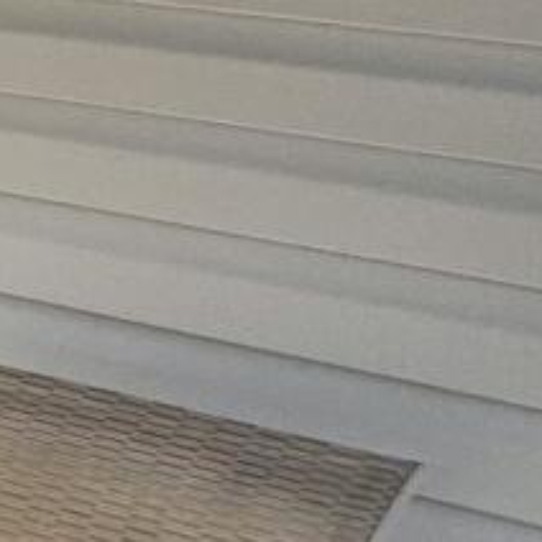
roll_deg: -1.0
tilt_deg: -14.9
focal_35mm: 117
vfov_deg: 14.9
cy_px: 284
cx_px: -1322
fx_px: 2073
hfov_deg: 9.4
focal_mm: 2.22
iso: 40
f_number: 2.2
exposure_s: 1/340
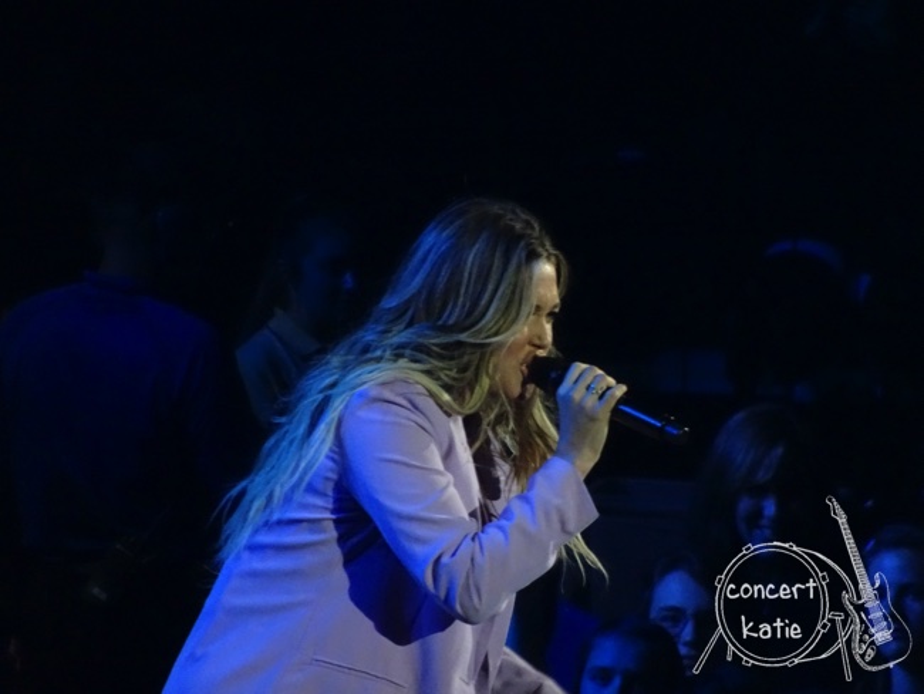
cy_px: 347
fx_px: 18986
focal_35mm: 711
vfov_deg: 2.1
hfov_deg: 2.8
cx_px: 462
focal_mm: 121.49
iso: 1250
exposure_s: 1/100
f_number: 6.3
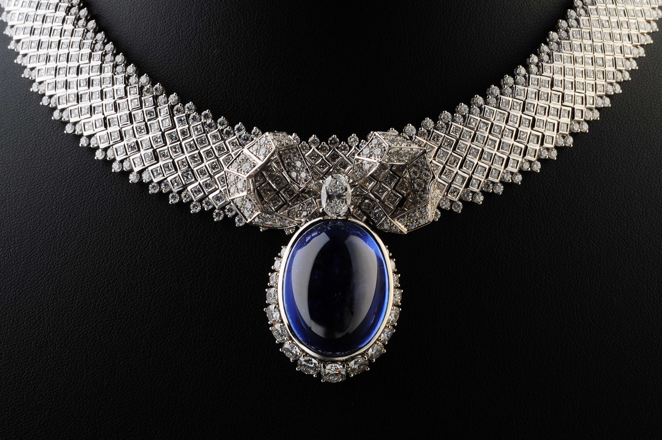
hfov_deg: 19.5
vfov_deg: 13.0
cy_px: 220
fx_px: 1930
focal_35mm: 105
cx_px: 331
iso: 200
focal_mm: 105
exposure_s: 1/125
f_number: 32
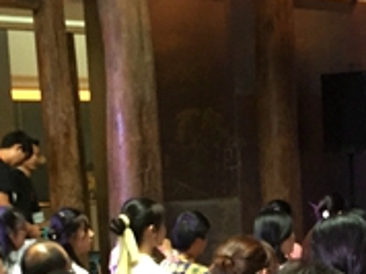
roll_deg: +0.8
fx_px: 1119
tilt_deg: -8.3
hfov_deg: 18.4
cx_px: 296
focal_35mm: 106
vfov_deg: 13.6
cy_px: 326
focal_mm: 4.15
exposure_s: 1/33
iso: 200
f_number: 2.2
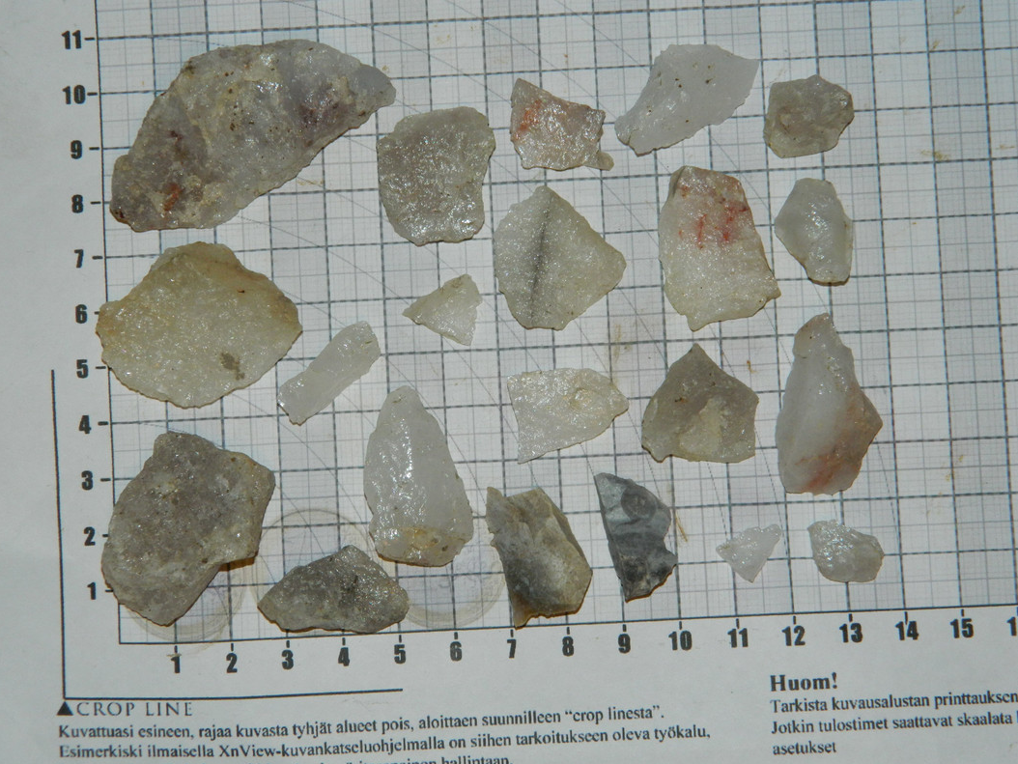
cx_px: 505
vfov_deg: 17.4
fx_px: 2500
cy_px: 379
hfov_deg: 23.0
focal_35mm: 85
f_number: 4.2
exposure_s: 1/50
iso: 200
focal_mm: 15.1
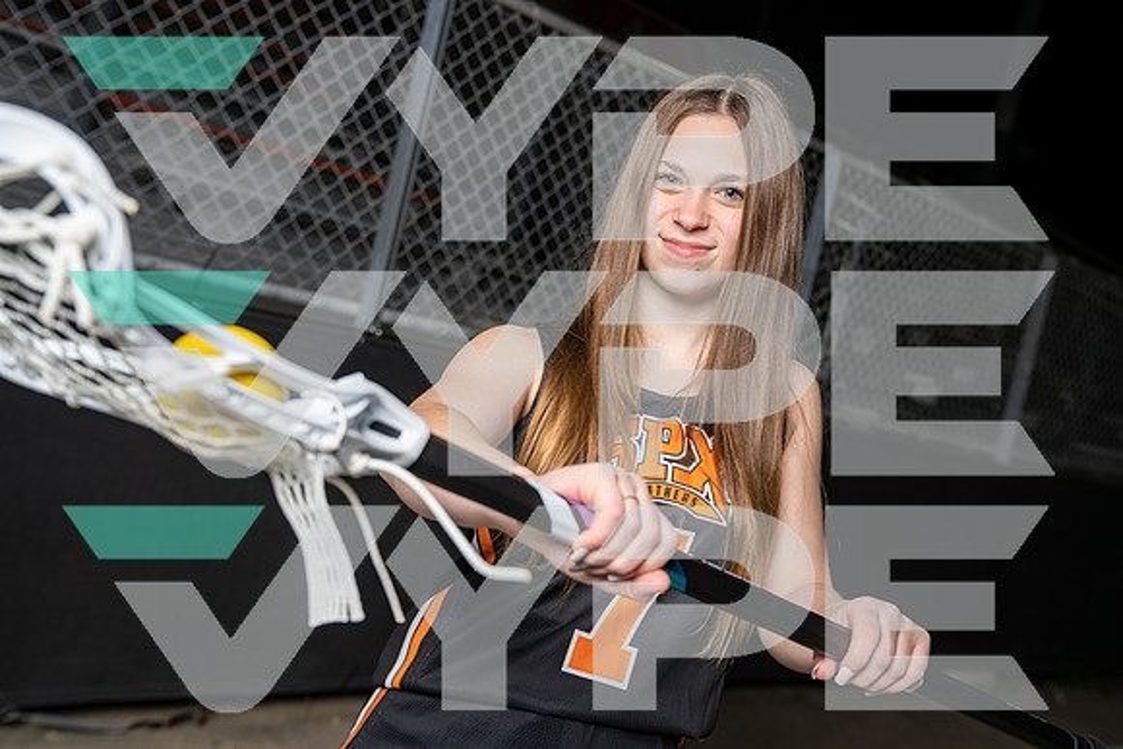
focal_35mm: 38
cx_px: 562
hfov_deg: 50.7
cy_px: 374
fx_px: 1186
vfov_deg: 35.1
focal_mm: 38
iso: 125
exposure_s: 1/250
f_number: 4
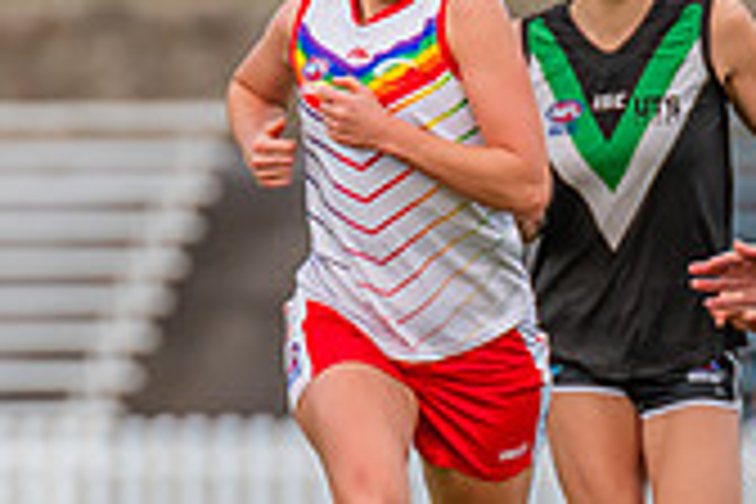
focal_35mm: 1602
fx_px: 33639
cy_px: 487
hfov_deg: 1.3
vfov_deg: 0.9
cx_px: 874
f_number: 5.6
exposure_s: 1/1000
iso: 800
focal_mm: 380
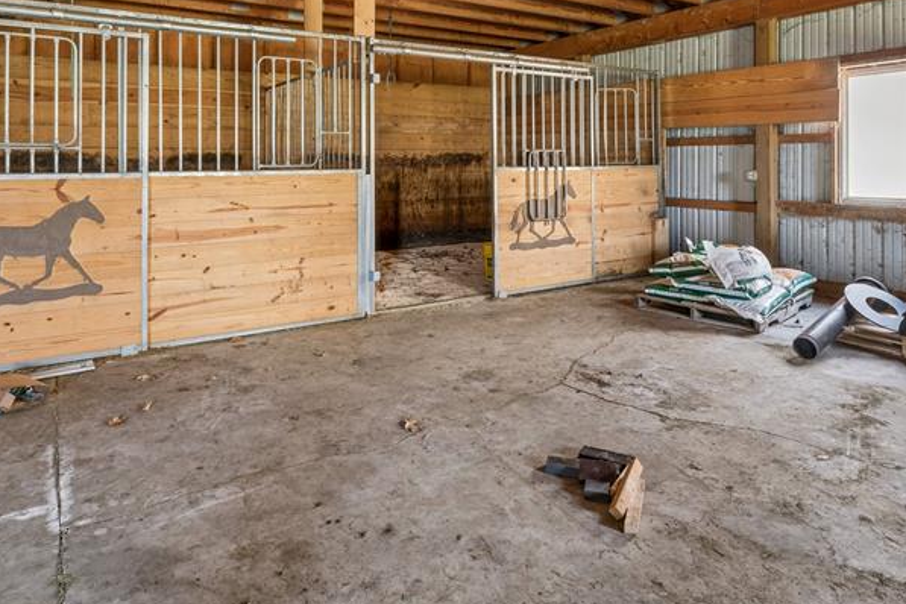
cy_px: 159
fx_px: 604
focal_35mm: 24
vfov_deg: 51.1
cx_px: 446
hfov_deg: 73.7
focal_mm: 14
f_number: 13
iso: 400
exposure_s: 1.6
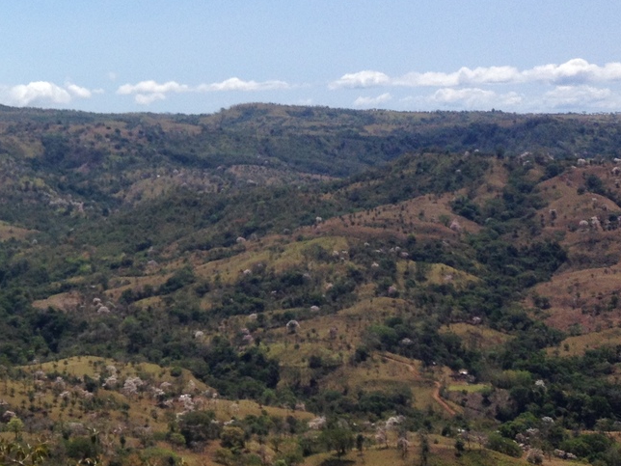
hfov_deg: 21.4
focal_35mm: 87
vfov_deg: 16.4
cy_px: -52
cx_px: -63
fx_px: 1561
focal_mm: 4.28
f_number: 2.4
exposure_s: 1/2907
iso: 50
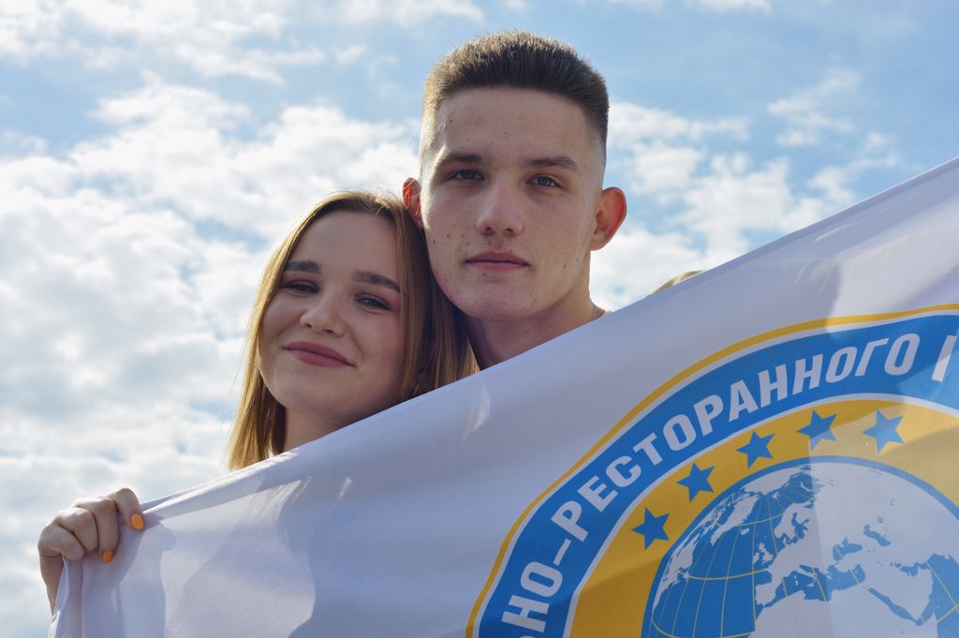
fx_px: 1996
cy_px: 319
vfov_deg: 18.2
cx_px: 480
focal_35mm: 75
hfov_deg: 27.0
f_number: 9
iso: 100
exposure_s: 1/320
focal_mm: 50
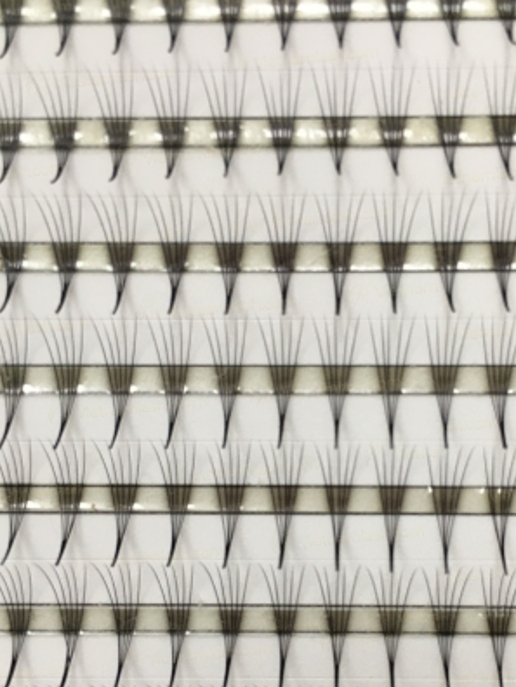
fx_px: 873
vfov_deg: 42.0
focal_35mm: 44
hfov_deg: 32.7
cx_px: 335
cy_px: 489
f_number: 2.2
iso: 64
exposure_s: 1/33
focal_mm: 4.15
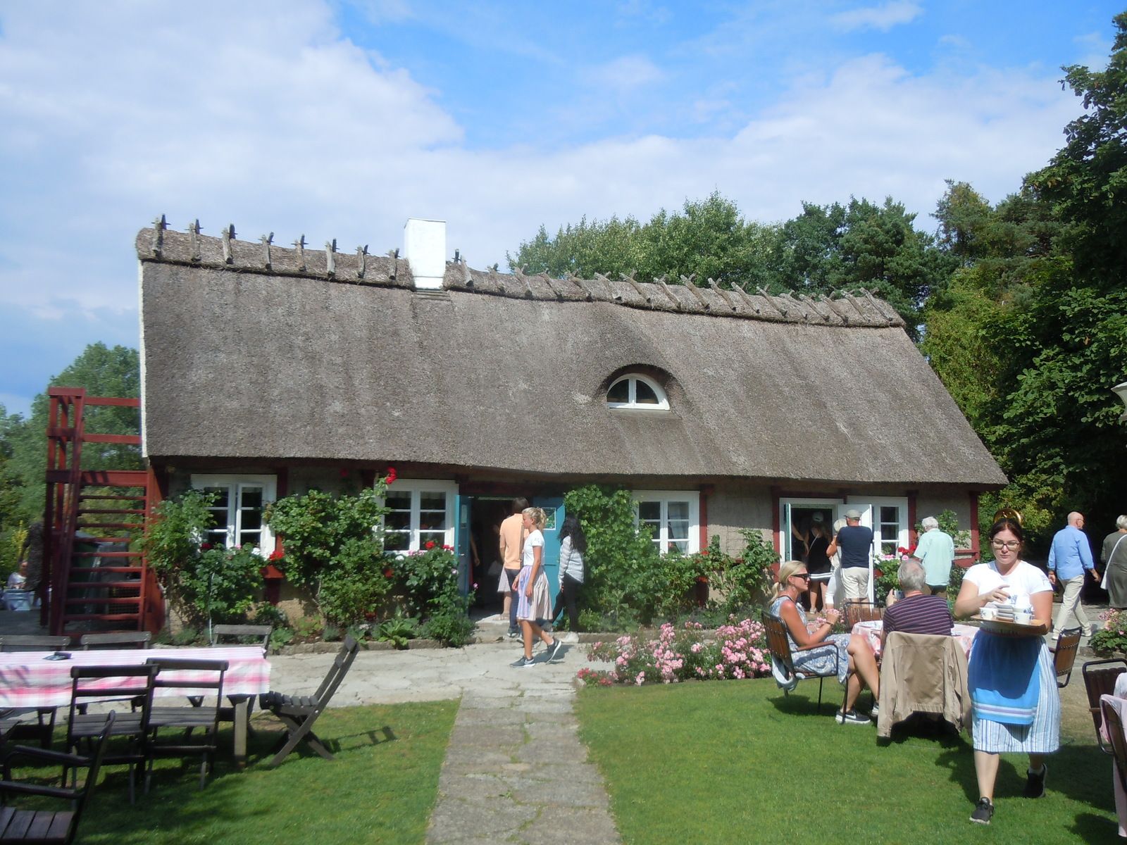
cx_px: 564
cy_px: 422
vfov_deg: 46.8
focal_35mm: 30
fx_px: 977
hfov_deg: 60.0
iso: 100
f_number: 3.5
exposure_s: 1/1000
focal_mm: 5.4
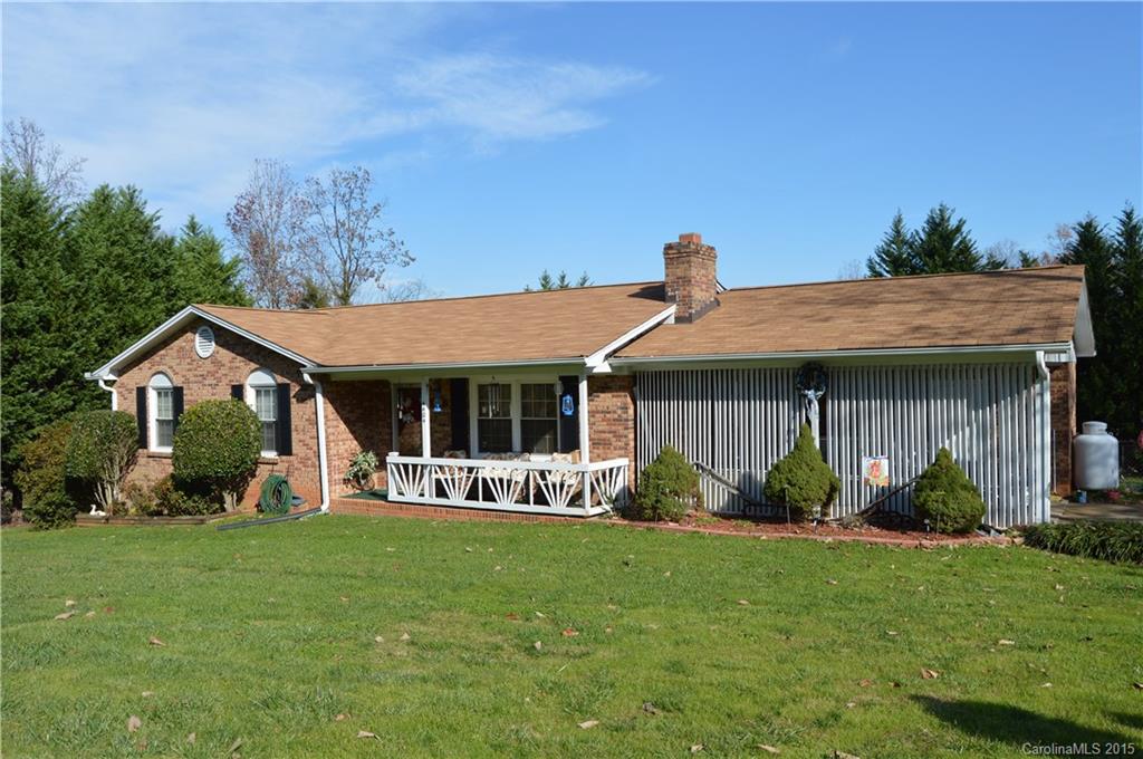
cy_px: 380
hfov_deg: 67.4
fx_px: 856
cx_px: 572
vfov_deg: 47.8
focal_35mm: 27
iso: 100
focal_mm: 18
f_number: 8
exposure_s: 1/250
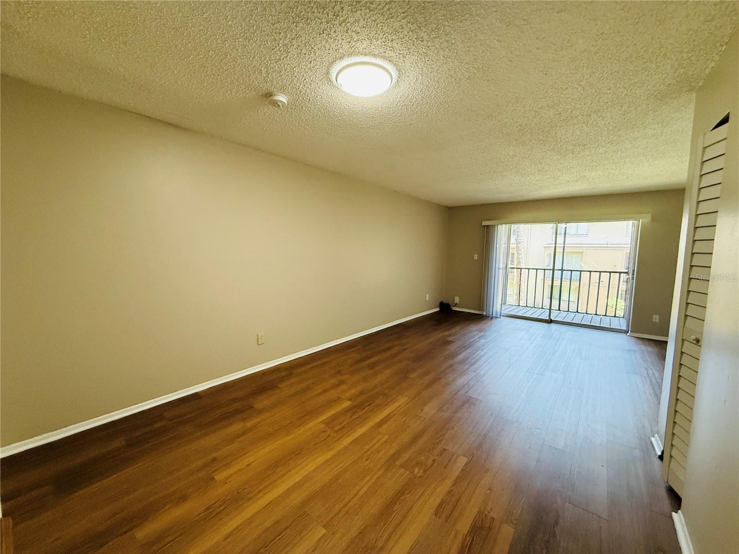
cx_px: 370
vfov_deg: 85.7
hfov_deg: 102.1
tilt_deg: -2.9
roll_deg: -1.0
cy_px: 277
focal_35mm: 14
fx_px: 299
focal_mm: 2.22
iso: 500
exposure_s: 1/120
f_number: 2.2
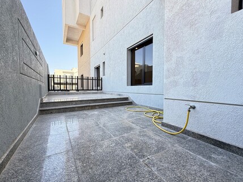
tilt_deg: -2.2
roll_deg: -0.3
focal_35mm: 15
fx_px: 105
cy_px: 92
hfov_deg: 98.2
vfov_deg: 81.7
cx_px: 120
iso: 64
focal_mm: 2.22
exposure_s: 1/171
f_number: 2.2
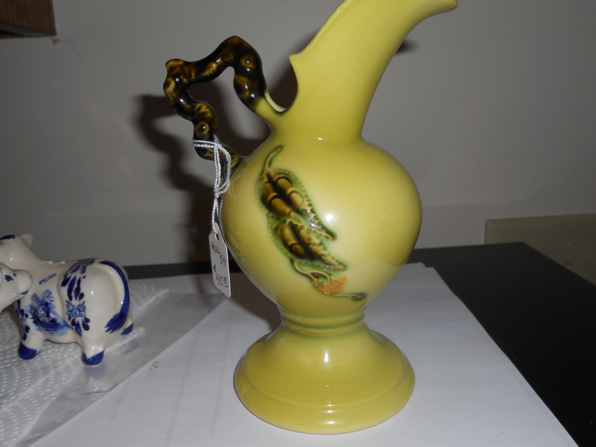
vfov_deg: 44.2
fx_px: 551
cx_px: 298
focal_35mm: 32
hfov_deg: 56.8
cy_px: 224
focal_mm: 5.8
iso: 80
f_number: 8.8
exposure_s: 1/25
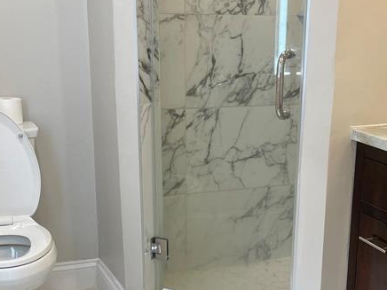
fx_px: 682
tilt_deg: -19.4
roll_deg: -1.4
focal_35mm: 61
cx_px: 236
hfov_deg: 31.6
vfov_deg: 23.6
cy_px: 235
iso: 64
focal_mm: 4.2
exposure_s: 1/60
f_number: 1.6
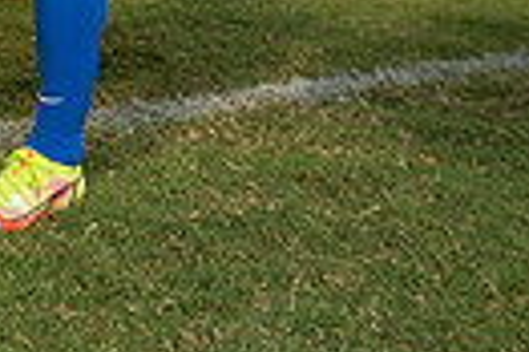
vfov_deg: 9.1
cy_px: -502
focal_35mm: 134
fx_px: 1967
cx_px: -28
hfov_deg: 15.0
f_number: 4
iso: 640
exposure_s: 1/125
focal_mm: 39
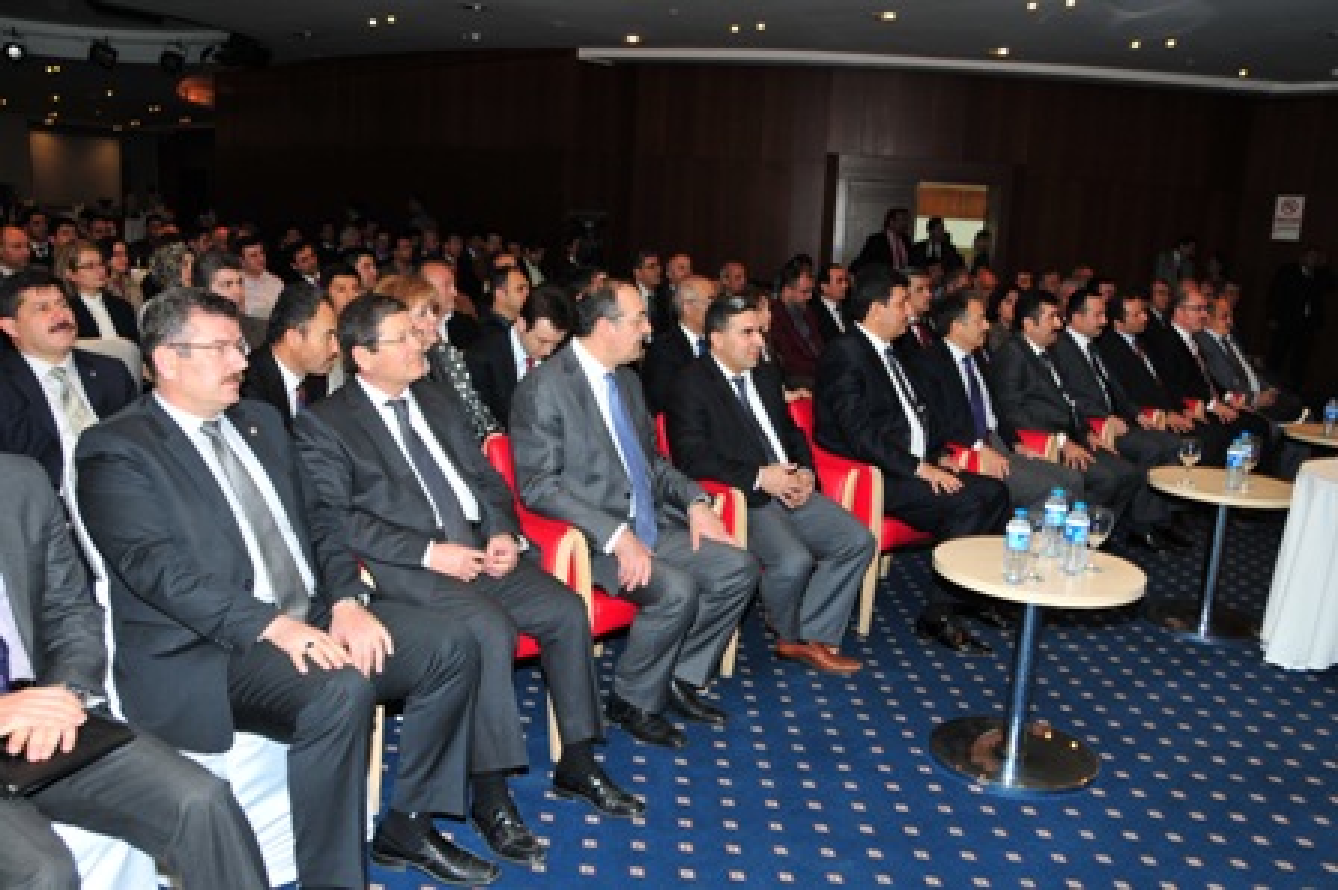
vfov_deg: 43.5
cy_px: 445
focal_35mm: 30
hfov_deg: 62.0
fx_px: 1114
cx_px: 669
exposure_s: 1/60
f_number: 5.6
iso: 320
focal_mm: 20
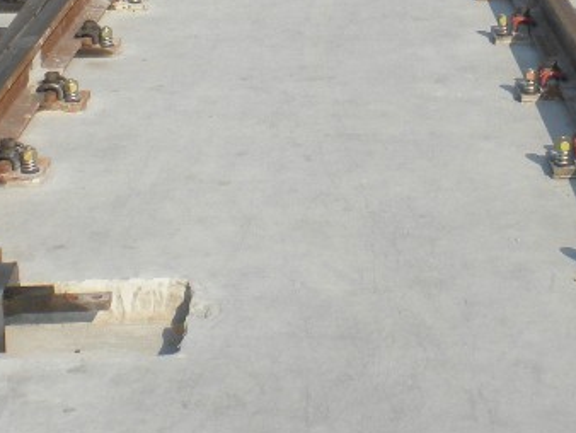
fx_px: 1765
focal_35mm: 106
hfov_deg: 18.5
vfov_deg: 14.0
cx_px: 331
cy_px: 143
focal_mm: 6.3
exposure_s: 1/1000
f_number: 4.6
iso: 113
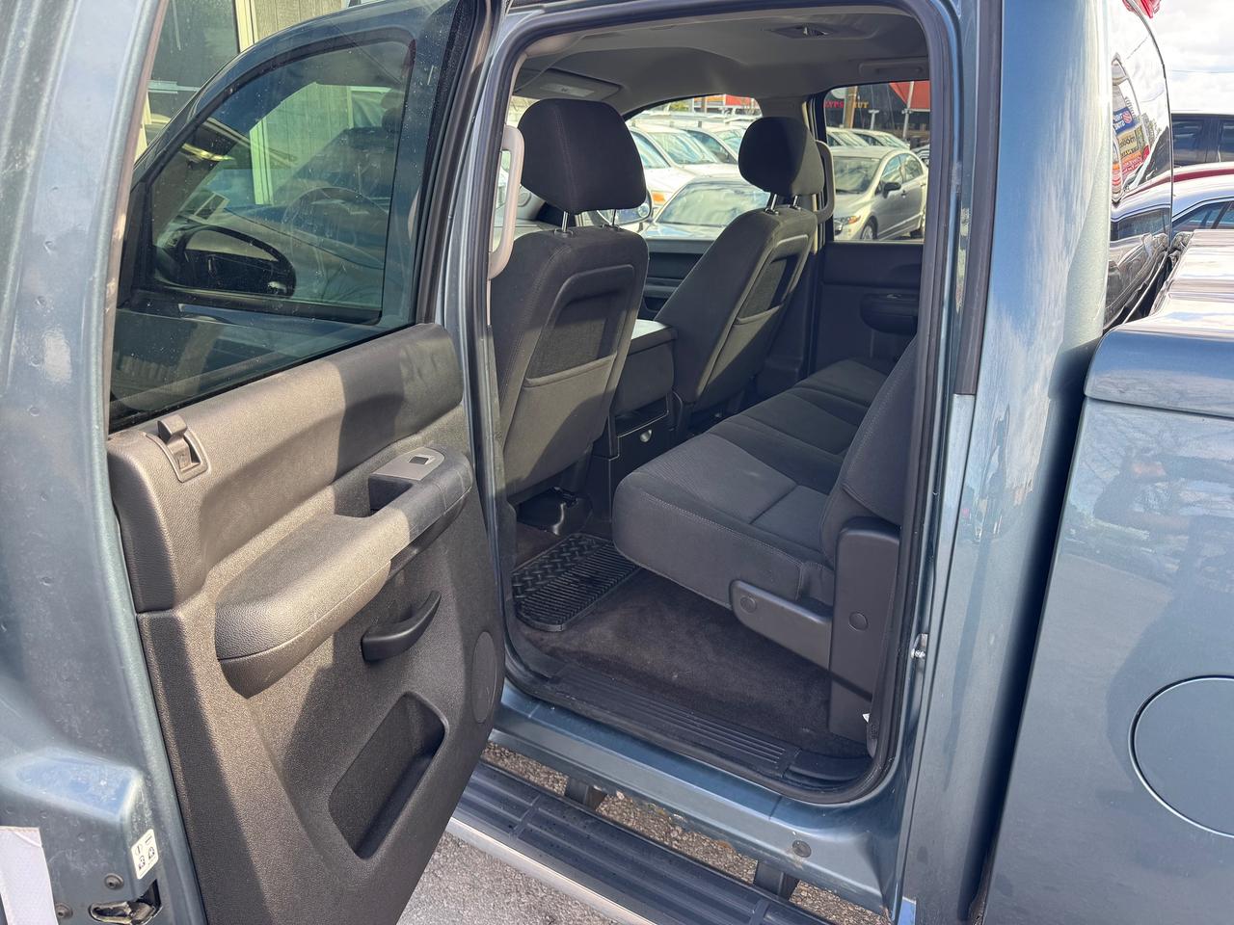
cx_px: 617
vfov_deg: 56.8
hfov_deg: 71.6
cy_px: 462
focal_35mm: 24
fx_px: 856
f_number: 1.78
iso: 64
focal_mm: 6.76
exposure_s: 1/150
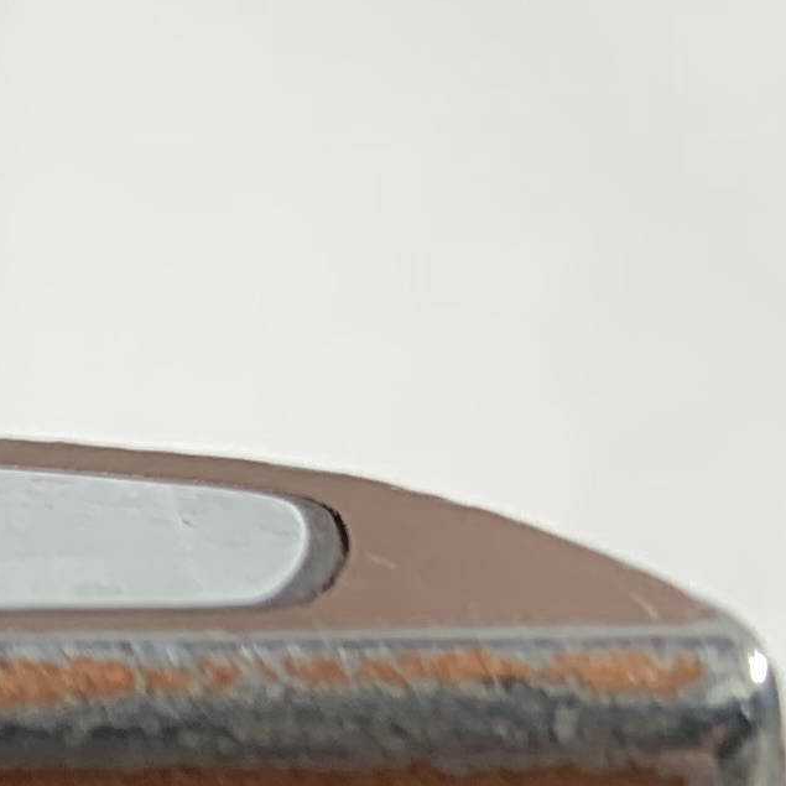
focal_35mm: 146
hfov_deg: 9.9
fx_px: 3751
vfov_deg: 10.8
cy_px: 1649
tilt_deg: -38.9
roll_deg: -2.0
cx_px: -1352
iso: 32
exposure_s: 1/120
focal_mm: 4.25
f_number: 1.8
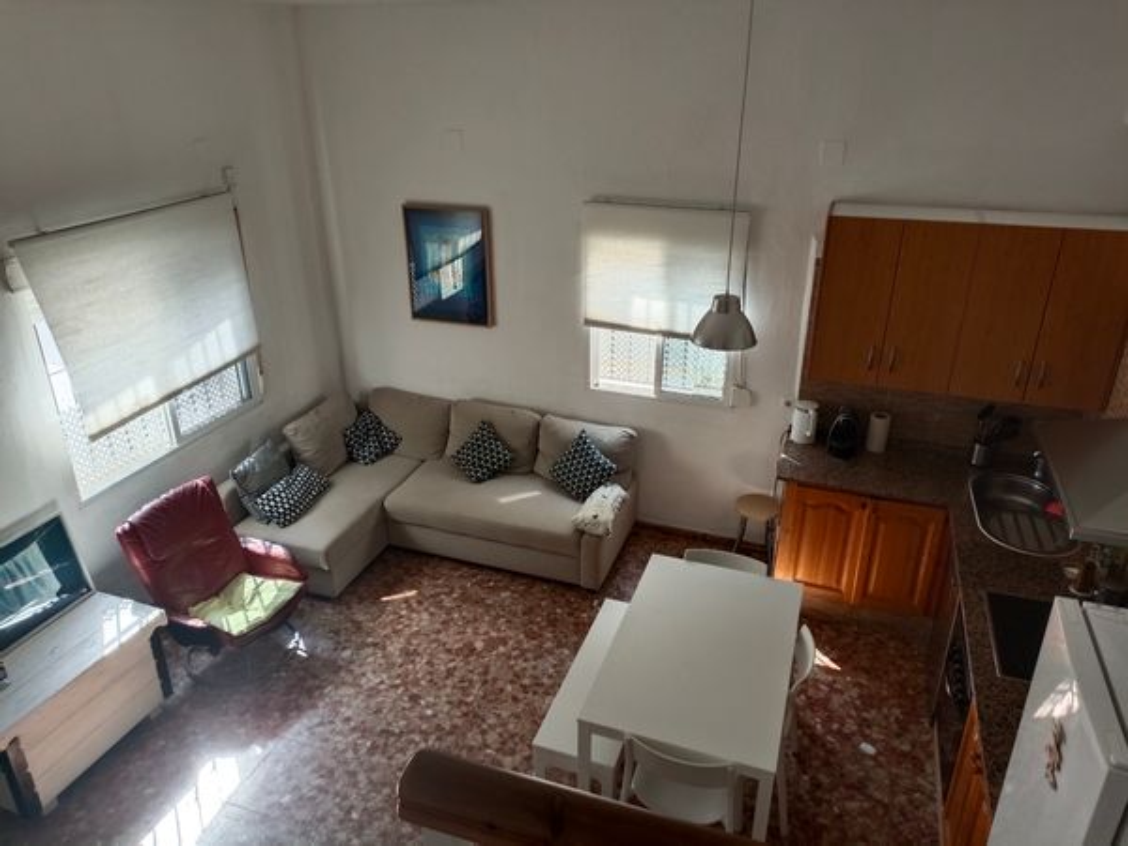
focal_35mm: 25
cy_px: 423
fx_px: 815
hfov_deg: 69.4
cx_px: 564
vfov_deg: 54.9
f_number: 1.79
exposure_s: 1/50
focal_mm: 4.74
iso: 304
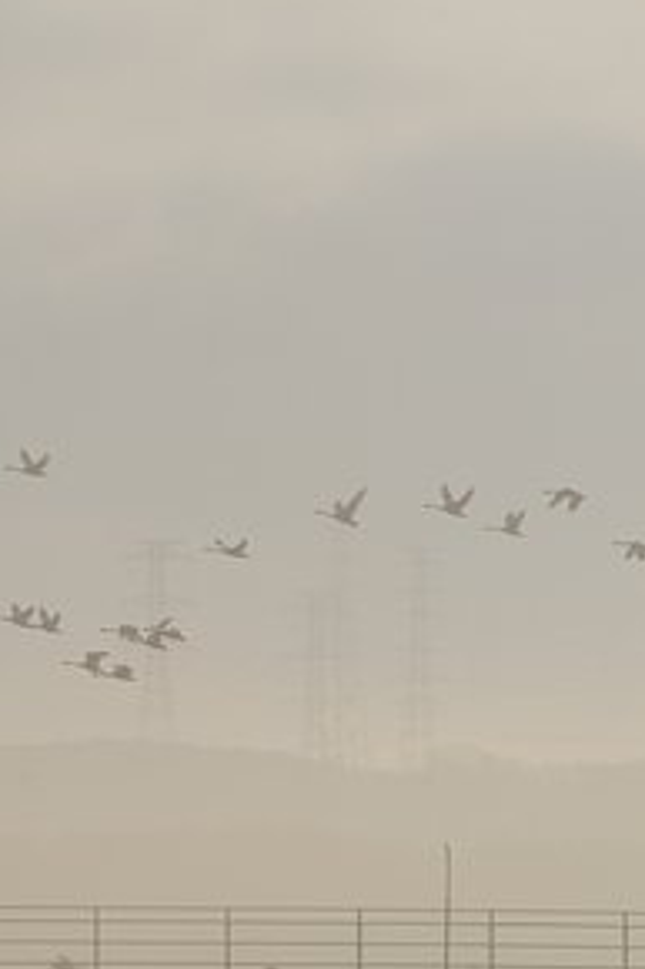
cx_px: 154
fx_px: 6269
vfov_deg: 8.8
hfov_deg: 5.9
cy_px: 471
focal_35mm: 233
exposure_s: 1/500
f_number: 11
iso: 100
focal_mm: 87.5
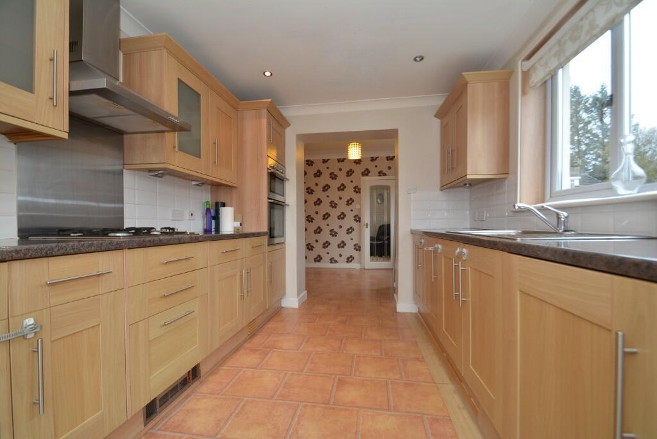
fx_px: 274
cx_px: 328
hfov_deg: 100.4
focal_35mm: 15
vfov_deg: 77.4
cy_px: 220
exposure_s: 1/15
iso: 100
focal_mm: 10
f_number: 6.3
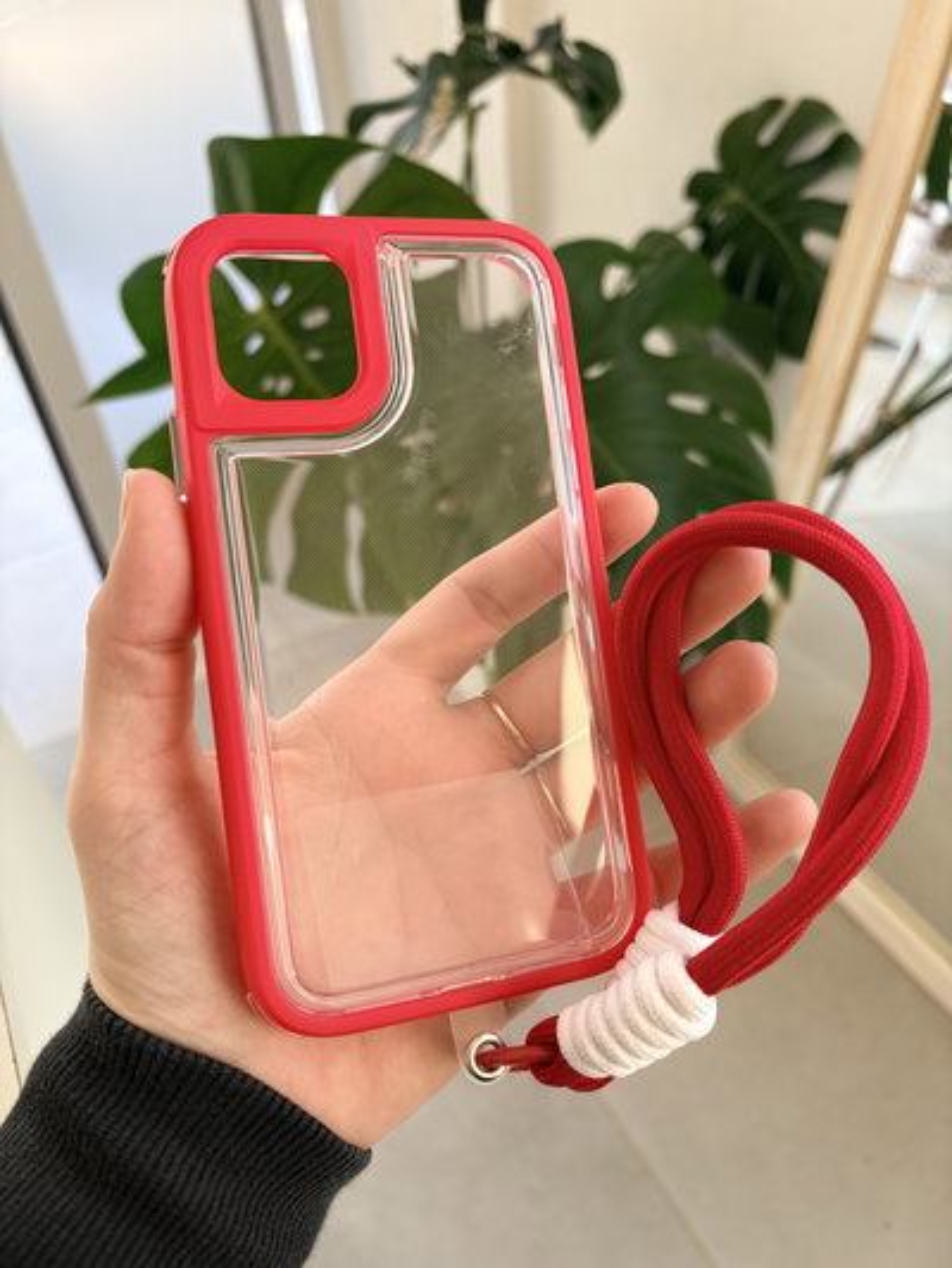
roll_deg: +5.1
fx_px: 953
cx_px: 476
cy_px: 634
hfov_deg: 53.1
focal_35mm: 26
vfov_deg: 67.3
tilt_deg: -41.2
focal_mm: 5.96
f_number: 1.6
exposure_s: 1/122
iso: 50
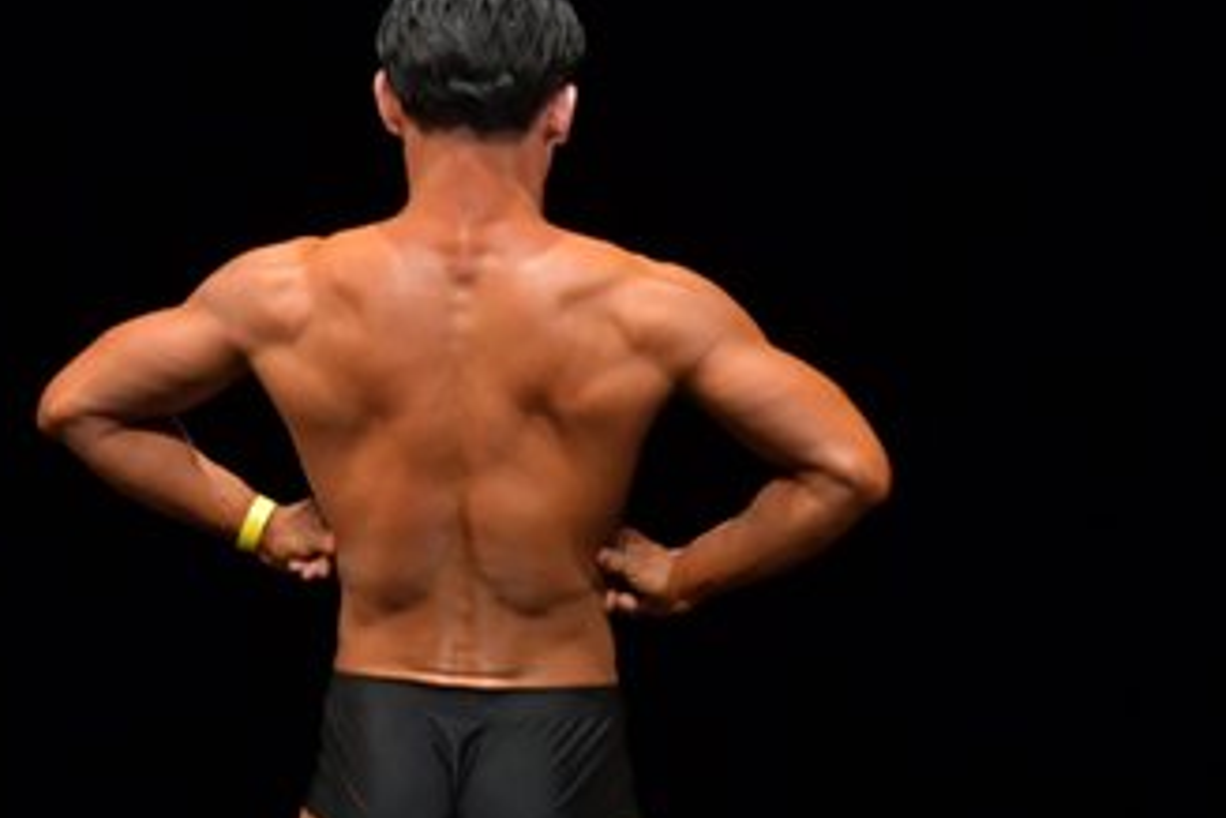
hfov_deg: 3.1
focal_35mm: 676
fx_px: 23020
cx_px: 501
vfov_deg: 2.0
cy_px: 784
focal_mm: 190
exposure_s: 1/400
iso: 3200
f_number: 5.6
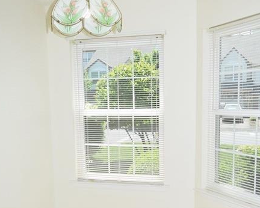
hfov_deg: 41.1
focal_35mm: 45
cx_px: 146
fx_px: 346
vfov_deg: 33.0
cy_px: 149
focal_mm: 18
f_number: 4.5
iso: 100
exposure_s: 1/200
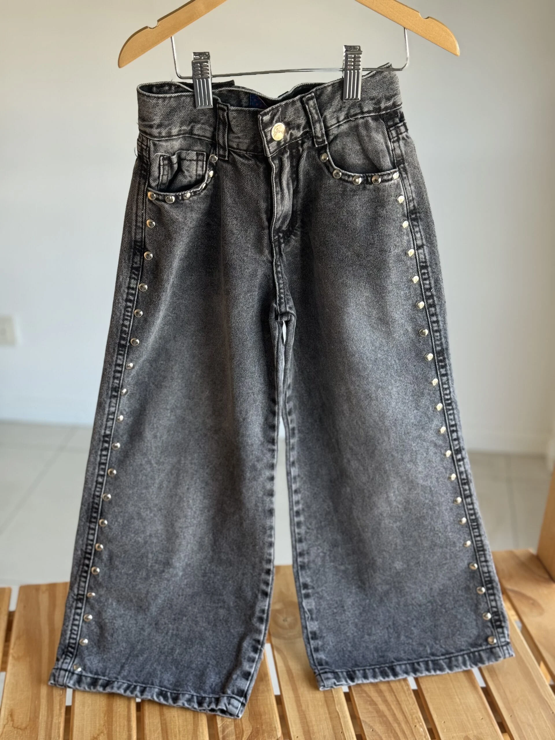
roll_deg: +0.3
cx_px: 278
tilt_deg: -23.4
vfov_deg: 39.7
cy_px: 370
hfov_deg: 30.3
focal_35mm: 48
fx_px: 1026
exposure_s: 1/121
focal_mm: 6.76
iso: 100
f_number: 1.78
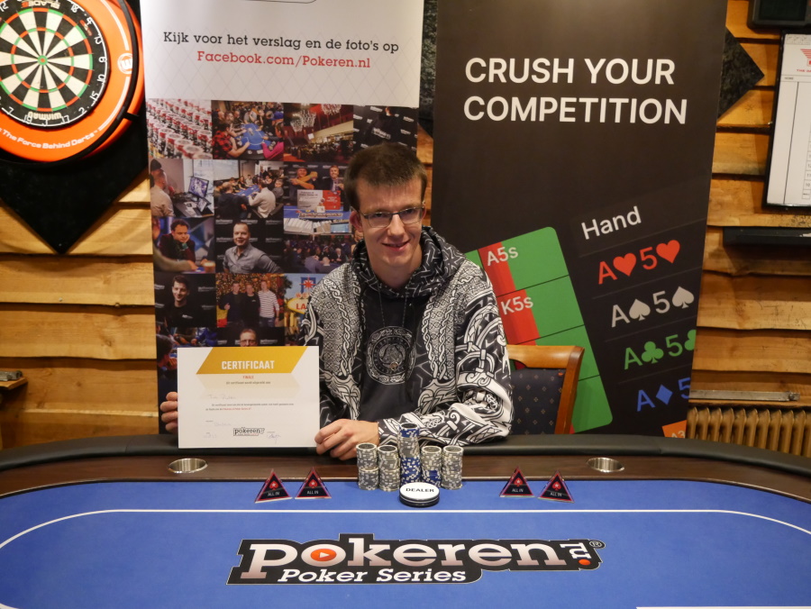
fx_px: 703
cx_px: 406
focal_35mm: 30
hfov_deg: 59.9
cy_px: 304
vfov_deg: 46.8
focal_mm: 15
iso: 3200
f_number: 3.7
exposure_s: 1/50
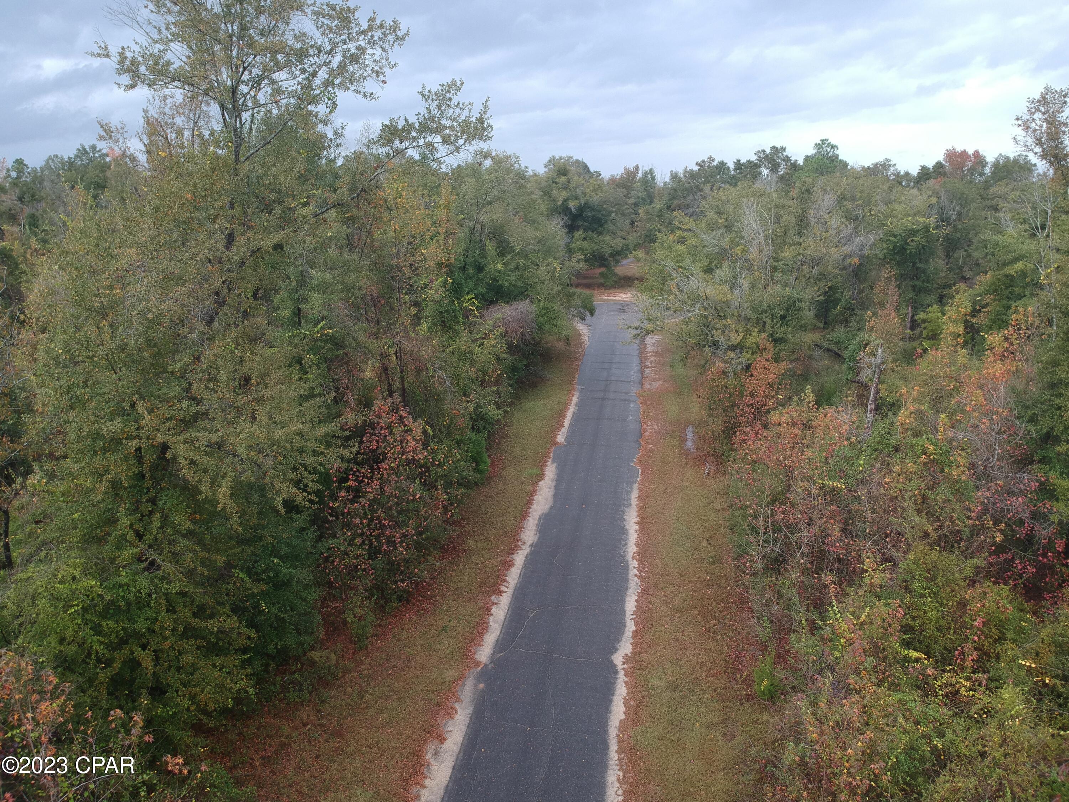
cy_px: 401
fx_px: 772
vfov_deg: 54.9
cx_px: 534
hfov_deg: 69.4
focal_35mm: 25
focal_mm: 4.49
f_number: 2.6
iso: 100
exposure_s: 1/240
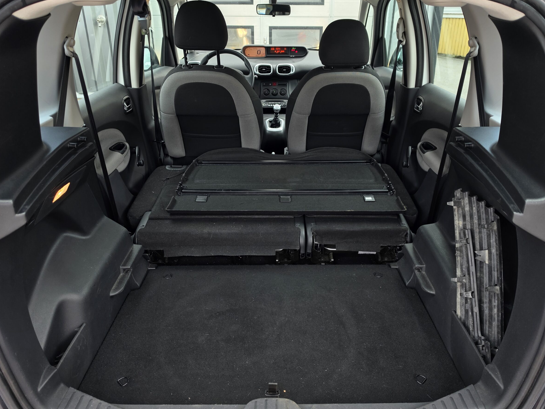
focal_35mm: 25
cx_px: 279
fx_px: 394
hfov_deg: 69.4
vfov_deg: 54.9
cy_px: 201
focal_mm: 6.5
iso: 40
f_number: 1.4
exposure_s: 1/180
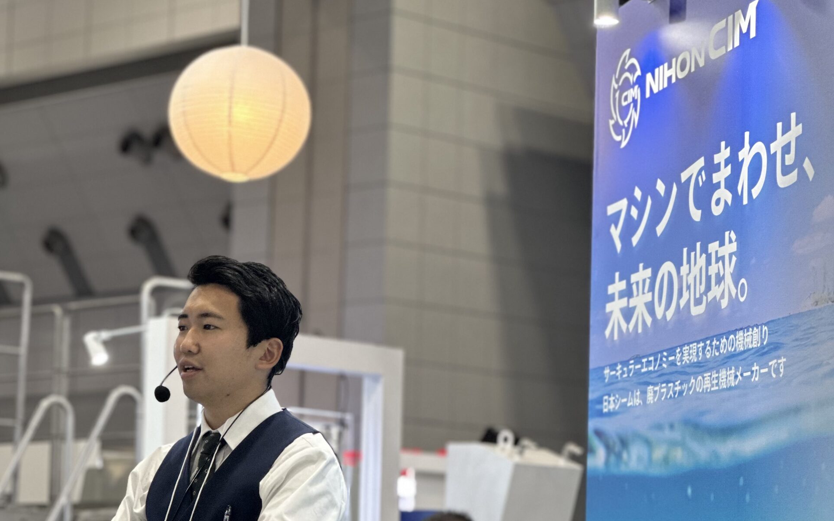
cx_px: 417
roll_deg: -2.1
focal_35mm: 109
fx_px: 2477
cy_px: 341
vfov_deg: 12.0
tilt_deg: +7.8
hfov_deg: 19.1
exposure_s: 1/100
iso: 200
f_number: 2.8
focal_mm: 9
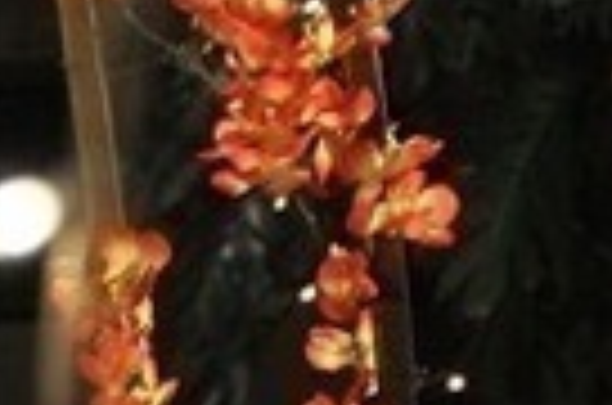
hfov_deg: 4.0
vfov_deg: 2.7
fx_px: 8407
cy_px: 891
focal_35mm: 496
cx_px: -1530
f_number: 4.8
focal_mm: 45
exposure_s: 1/80
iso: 640
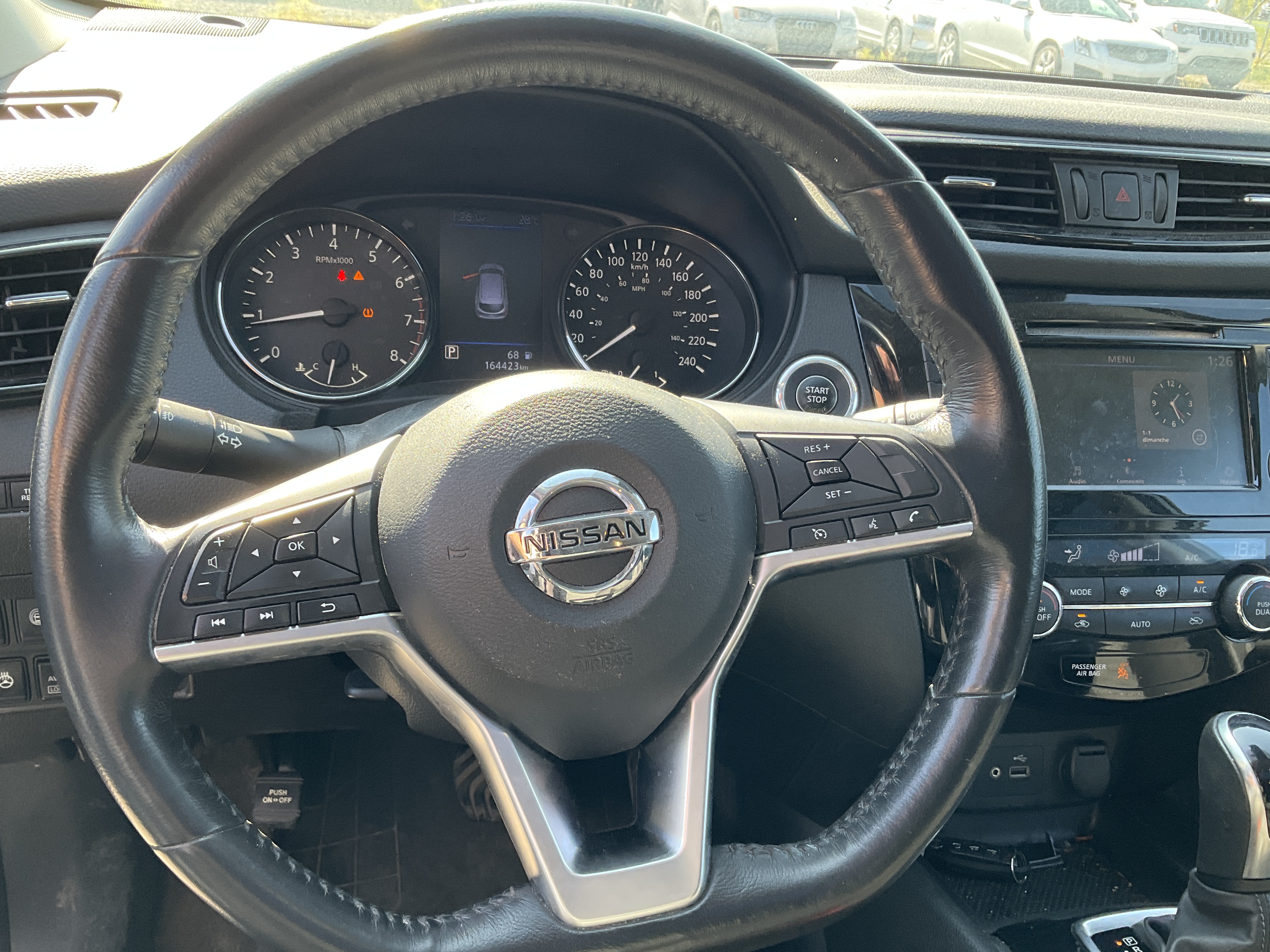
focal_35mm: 33
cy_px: 506
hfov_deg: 55.3
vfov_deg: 42.9
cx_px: 618
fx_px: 1211
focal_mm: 3
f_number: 1.8
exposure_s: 1/122
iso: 50
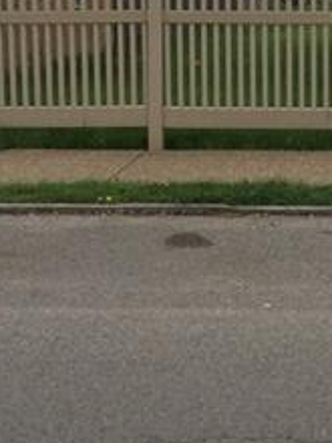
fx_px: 1381
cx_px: 364
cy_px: 133
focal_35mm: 108
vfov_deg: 18.1
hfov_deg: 13.4
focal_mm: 3.3
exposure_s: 1/429
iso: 25
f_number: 2.4
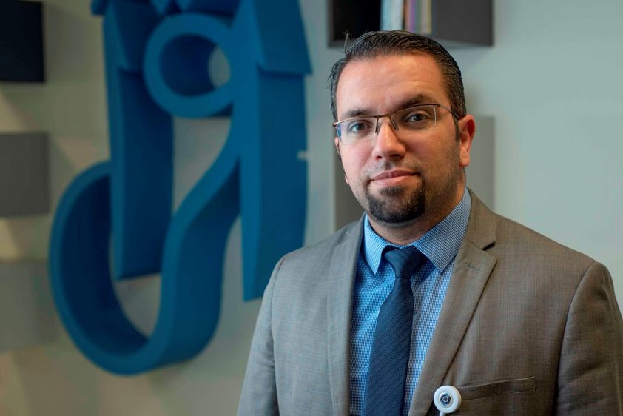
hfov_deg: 39.6
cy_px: 208
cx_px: 312
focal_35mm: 50
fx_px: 866
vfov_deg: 27.0
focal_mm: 50
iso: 400
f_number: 2.8
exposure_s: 1/100
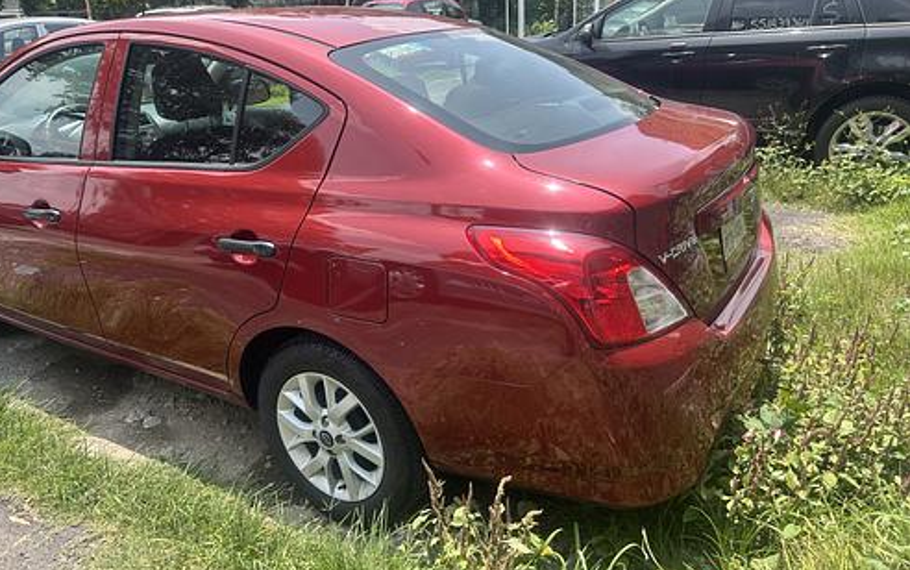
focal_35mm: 28
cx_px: 449
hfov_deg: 66.4
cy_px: 251
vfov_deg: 44.5
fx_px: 695
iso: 50
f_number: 1.5
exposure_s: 1/1280
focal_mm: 5.7
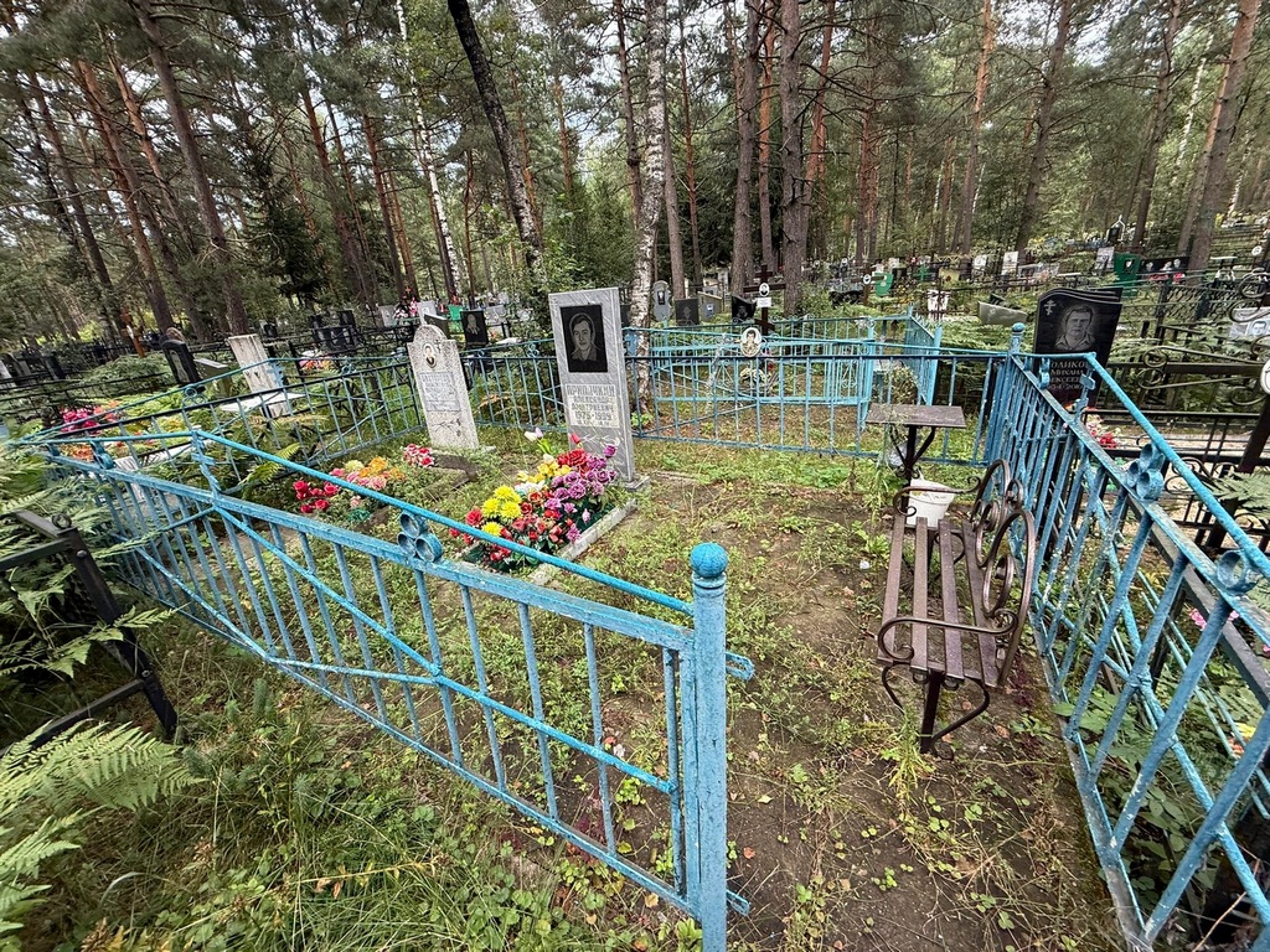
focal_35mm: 14
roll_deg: +4.5
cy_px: 476
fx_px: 514
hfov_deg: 102.1
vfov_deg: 85.7
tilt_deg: -20.1
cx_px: 635
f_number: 2.2
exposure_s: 1/167
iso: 50
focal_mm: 2.22
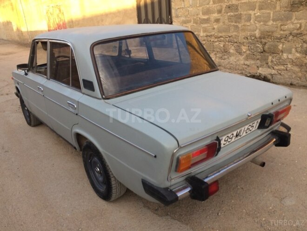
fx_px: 257
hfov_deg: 61.7
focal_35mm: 29
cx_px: 154
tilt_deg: -19.2
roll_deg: +5.6
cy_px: 116
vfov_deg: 48.2
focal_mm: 4.15
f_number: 2.2
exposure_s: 1/153
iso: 32
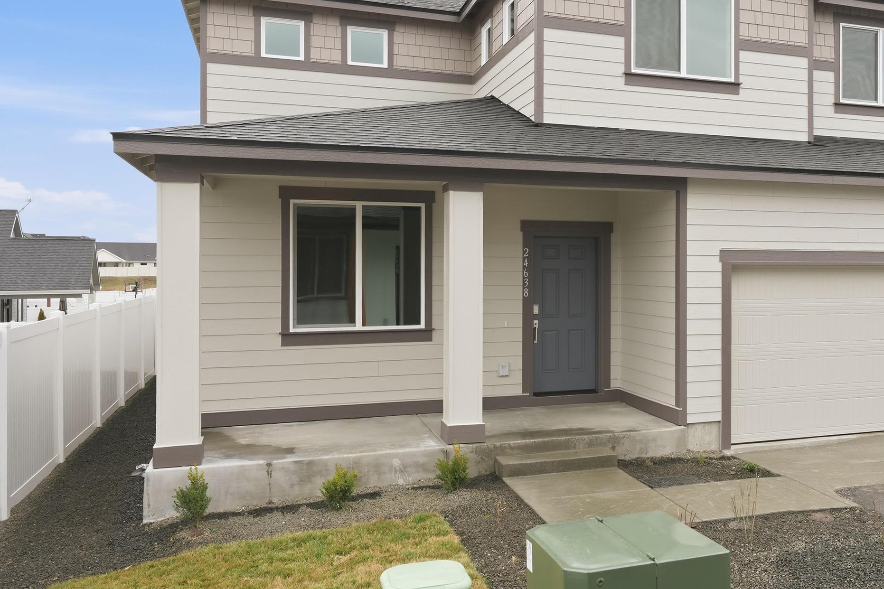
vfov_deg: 38.8
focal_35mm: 34
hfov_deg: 54.1
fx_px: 830
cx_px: 633
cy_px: 216
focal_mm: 20.5
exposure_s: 1/125
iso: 200
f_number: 8
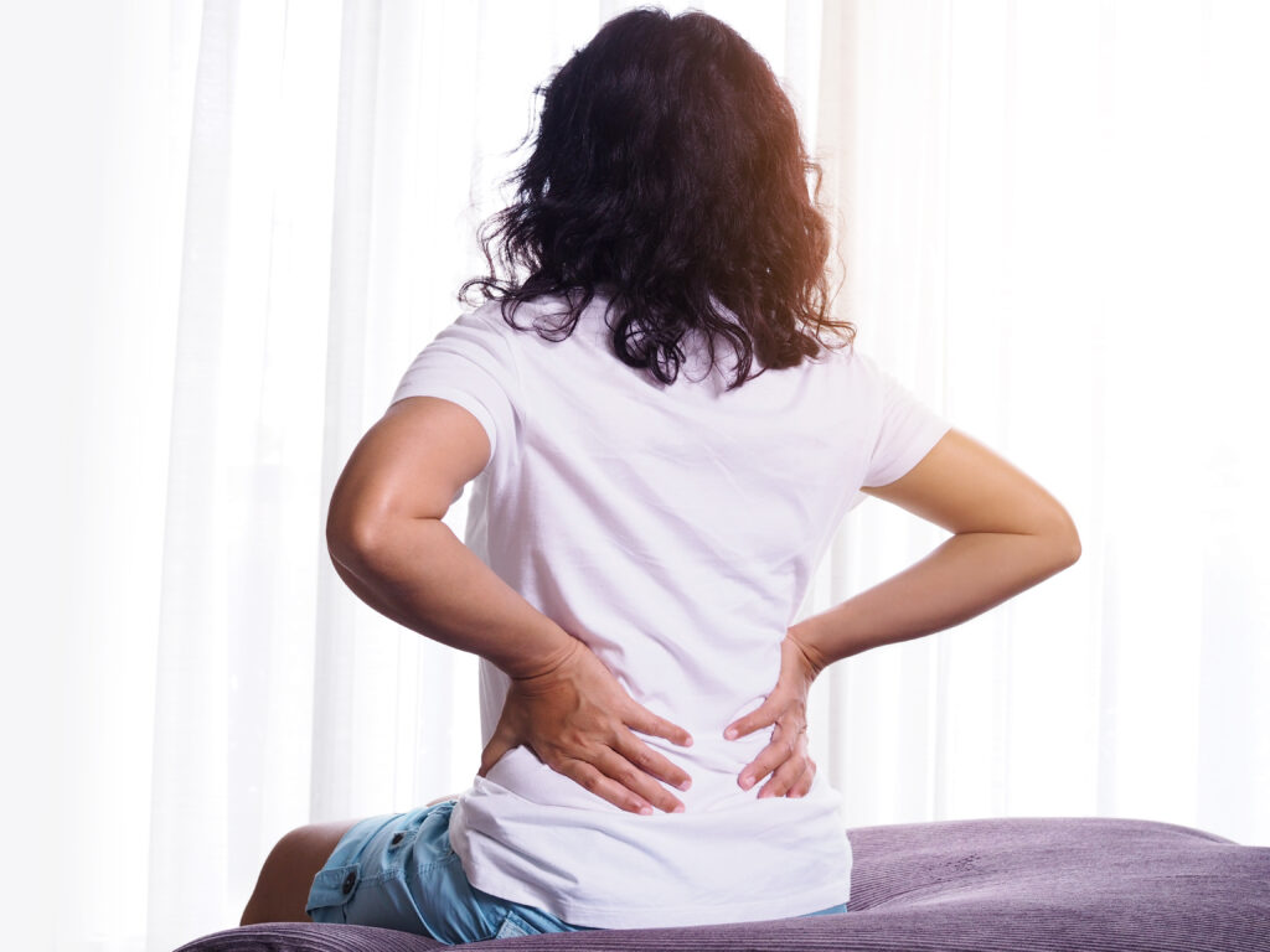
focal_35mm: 50
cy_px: 476
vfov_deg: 29.1
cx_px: 635
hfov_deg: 38.2
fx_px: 1834
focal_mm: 25
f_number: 5
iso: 400
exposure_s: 1/40
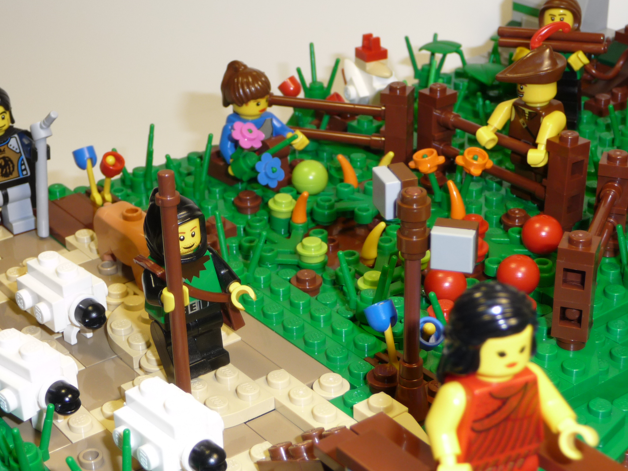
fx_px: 1215
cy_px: 272
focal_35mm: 67
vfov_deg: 21.9
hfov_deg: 28.8
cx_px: 214
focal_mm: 8.5
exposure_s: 1/30
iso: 100
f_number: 4.2
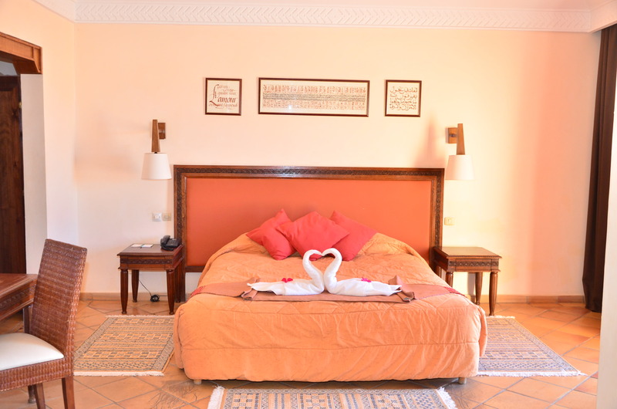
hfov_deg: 53.2
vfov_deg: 36.7
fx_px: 616
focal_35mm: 36
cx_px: 308
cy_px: 204
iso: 800
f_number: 5.6
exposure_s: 1/80
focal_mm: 24
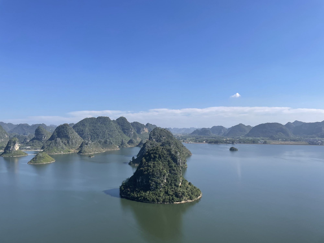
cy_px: 122
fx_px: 243
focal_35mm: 26
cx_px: 162
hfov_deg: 67.3
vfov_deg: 53.1
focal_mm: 4.2
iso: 32
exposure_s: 1/3509
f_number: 1.6
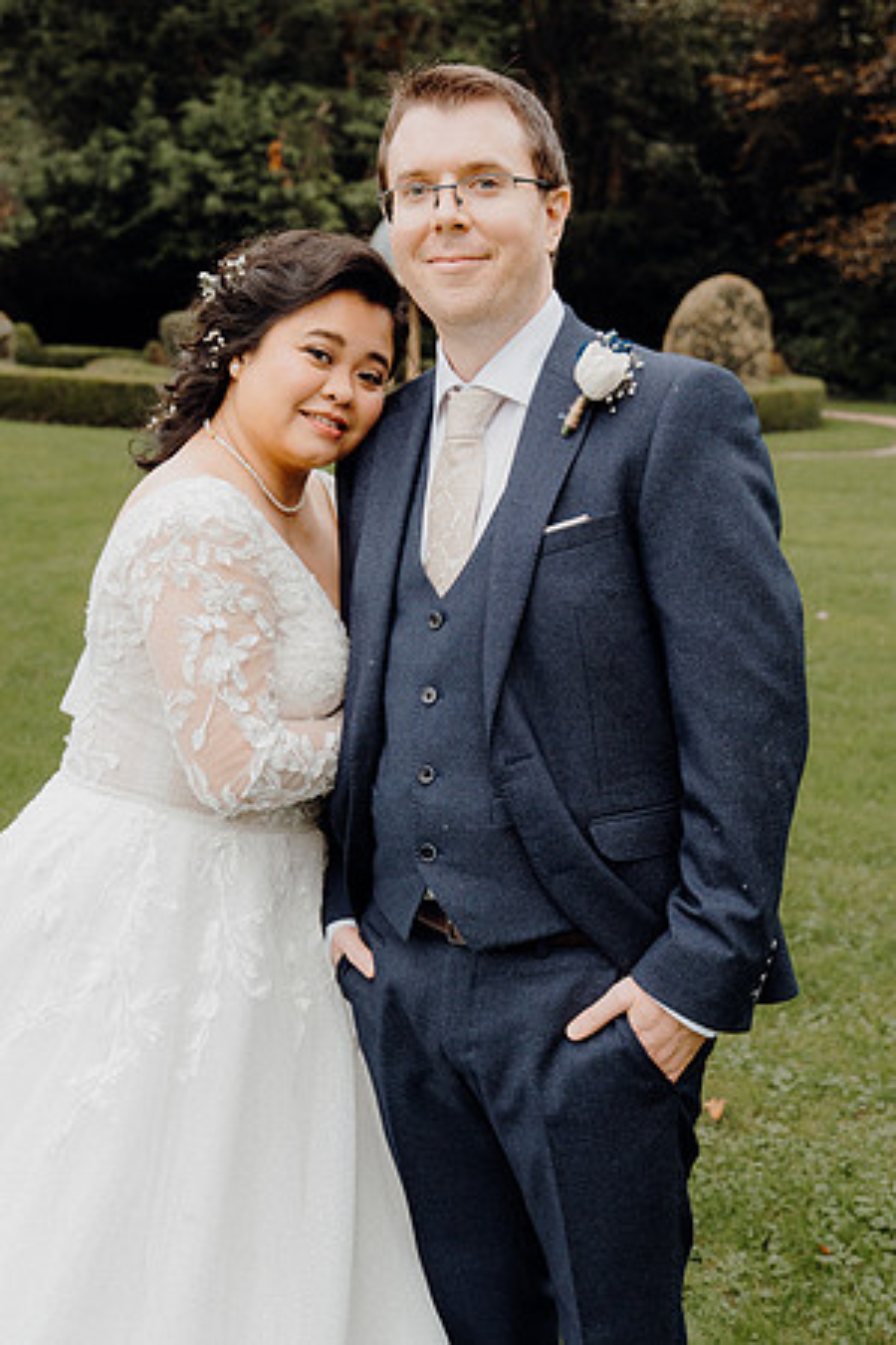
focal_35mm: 46
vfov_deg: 42.7
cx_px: 448
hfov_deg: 29.2
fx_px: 1717
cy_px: 672
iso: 640
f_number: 3.5
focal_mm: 31
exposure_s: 1/160
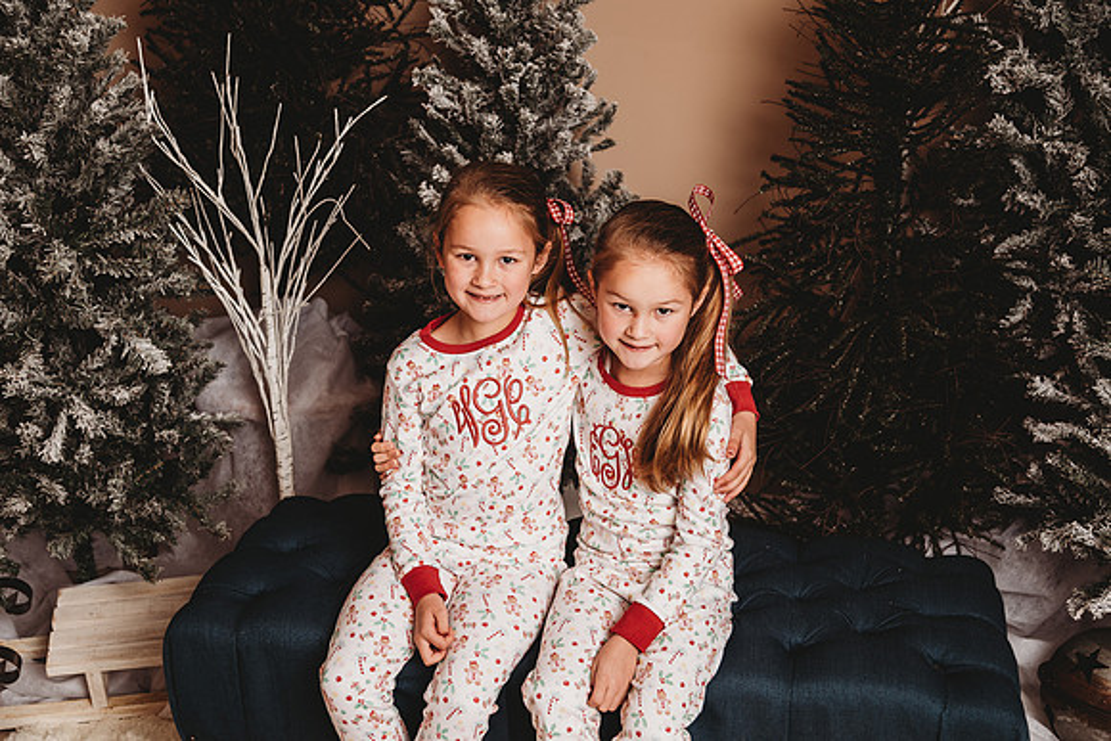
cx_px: 556
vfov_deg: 29.3
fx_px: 1420
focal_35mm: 46
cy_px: 370
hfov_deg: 42.7
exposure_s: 1/160
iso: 100
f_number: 4
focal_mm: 46
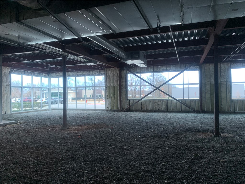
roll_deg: -0.2
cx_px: 122
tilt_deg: +0.6
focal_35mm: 26
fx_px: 184
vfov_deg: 53.1
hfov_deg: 67.3
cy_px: 92
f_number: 1.8
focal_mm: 4.25
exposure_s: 1/121
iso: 100
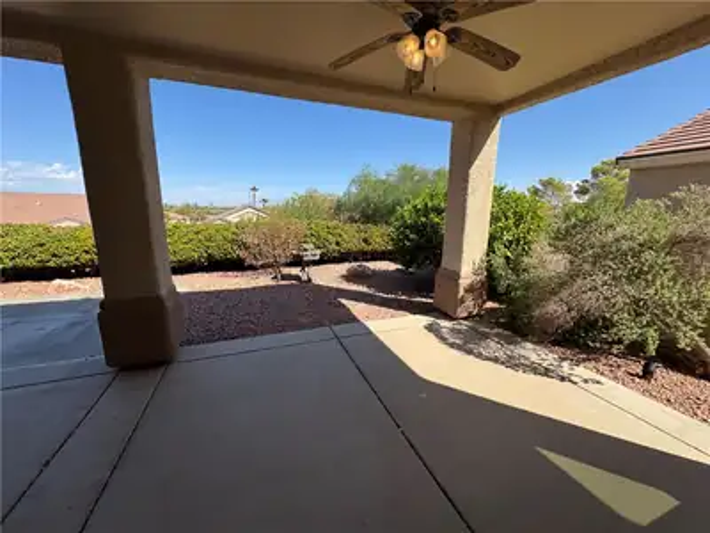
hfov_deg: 102.1
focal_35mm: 14
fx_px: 287
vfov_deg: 85.7
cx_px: 355
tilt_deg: -14.3
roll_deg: -1.3
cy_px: 266
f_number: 2.2
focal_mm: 2.22
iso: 50
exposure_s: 1/1506
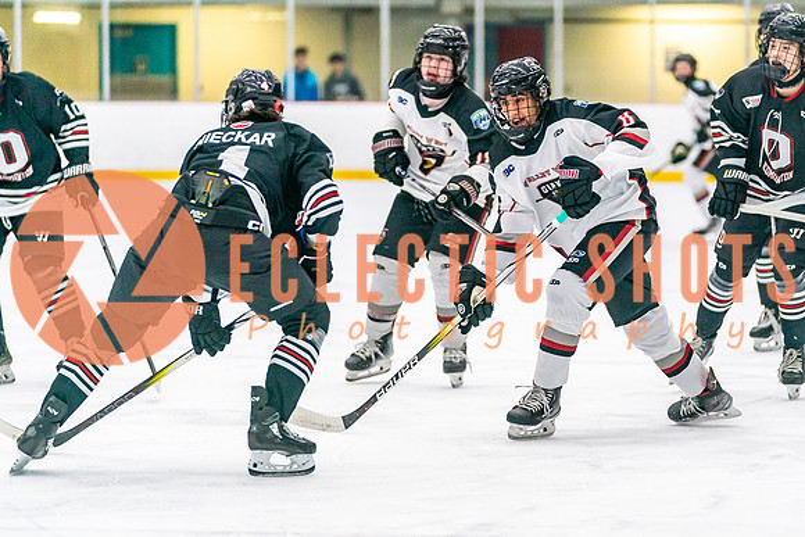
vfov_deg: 6.7
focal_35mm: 206
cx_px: 483
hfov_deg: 10.0
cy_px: 304
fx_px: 4617
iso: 3200
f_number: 2.8
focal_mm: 151
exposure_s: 1/1250
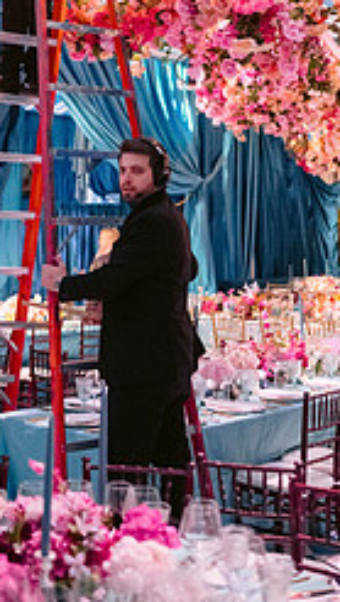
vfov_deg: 30.2
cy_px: 78
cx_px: 105
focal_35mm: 67
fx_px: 1070
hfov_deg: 18.0
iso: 3200
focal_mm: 35
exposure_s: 1/40
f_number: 2
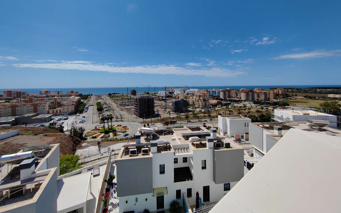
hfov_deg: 105.3
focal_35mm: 14
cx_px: 170
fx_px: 130
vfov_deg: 78.0
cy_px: 88
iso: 100
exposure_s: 1/2900
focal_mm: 2.16
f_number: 2.2
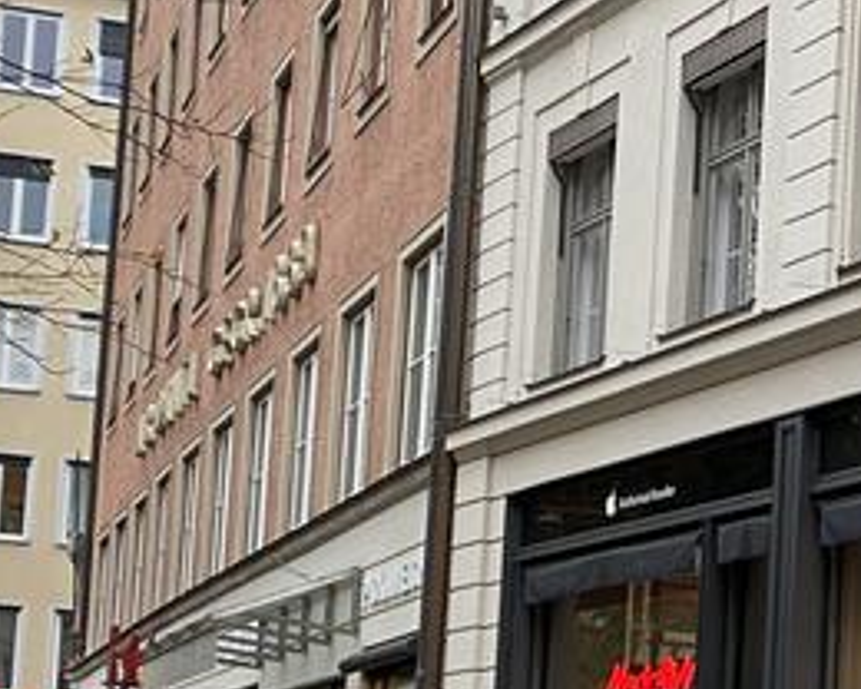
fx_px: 2242
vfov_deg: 16.9
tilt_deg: +2.8
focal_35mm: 88
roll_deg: -2.5
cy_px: 780
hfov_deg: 19.1
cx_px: 1288
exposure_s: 1/90
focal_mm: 4.25
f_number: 1.8
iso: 125
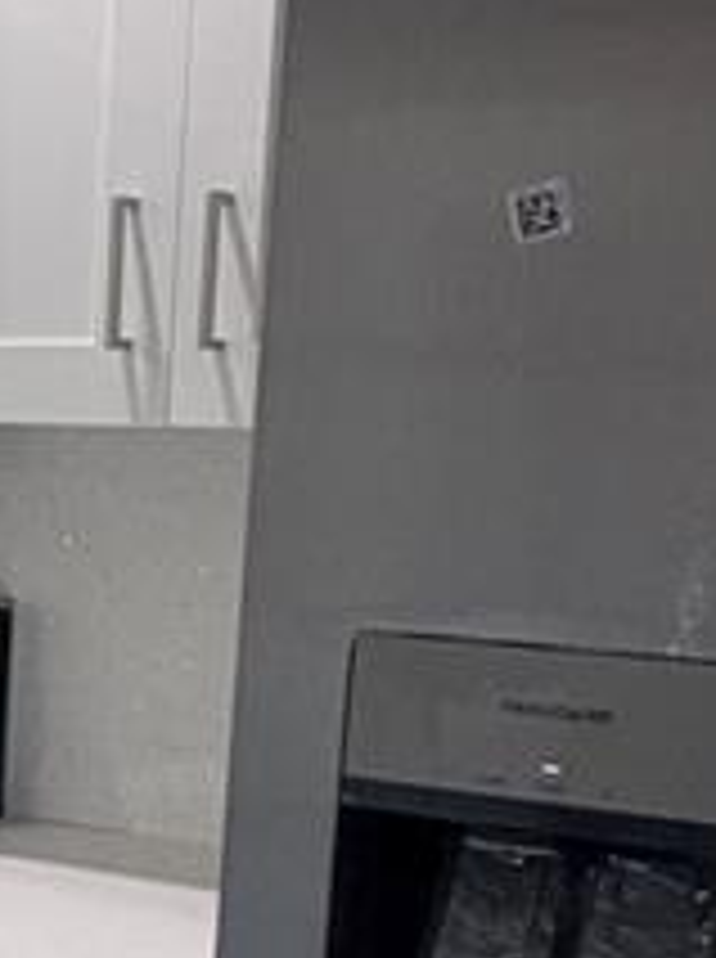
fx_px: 2185
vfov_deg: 24.3
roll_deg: -0.8
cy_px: 783
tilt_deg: -10.2
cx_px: -513
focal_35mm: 79
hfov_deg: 16.1
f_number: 2.2
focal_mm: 2.22
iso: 250
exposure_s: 1/60
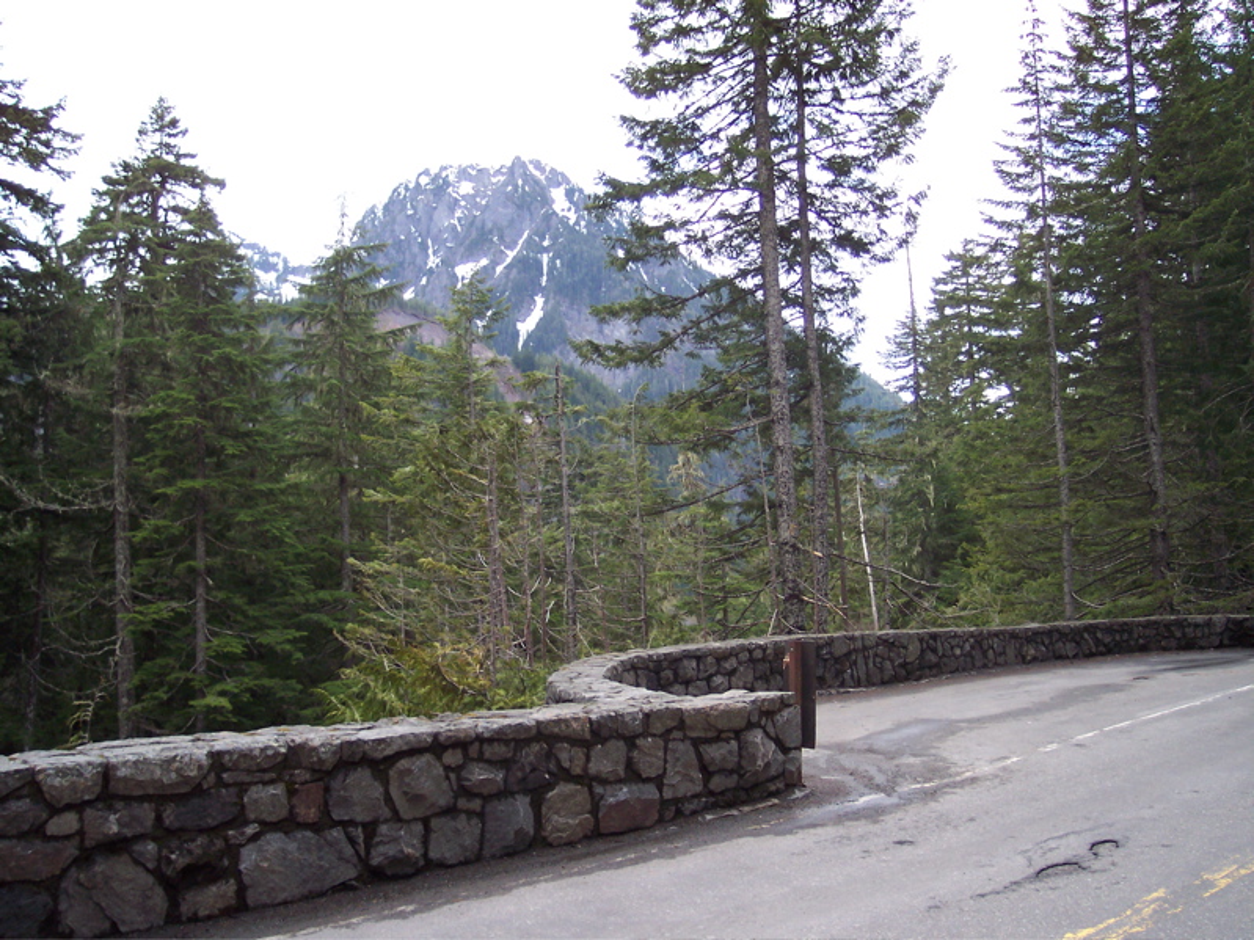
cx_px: 627
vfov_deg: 37.7
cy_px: 470
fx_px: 1376
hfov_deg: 49.0
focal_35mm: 38
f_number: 2.8
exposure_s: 1/350
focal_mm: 8
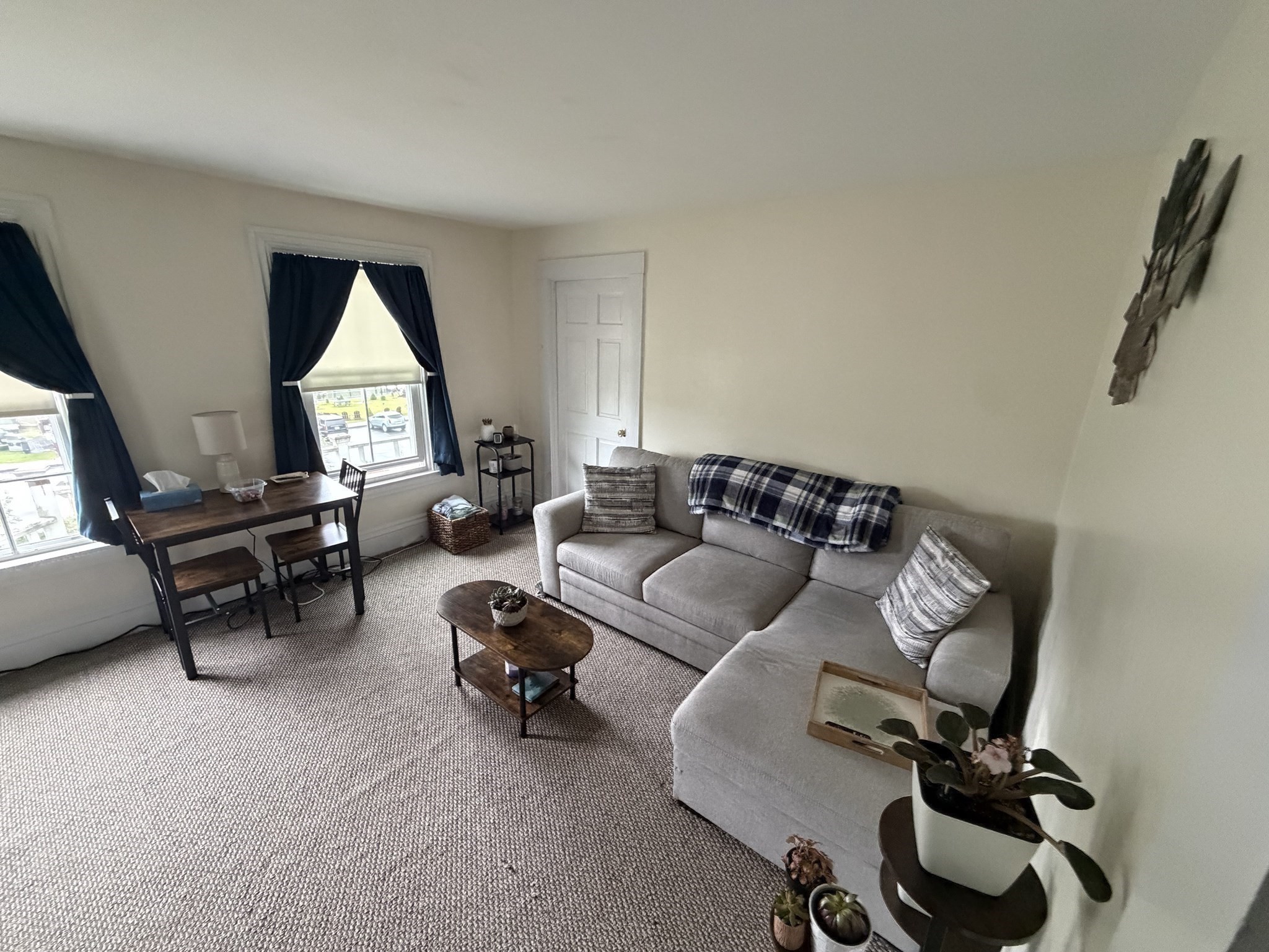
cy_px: 476
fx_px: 513
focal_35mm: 14
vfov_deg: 85.7
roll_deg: -1.1
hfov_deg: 102.1
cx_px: 634
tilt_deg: -15.8
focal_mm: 2.22
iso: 800
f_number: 2.2
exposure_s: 1/60
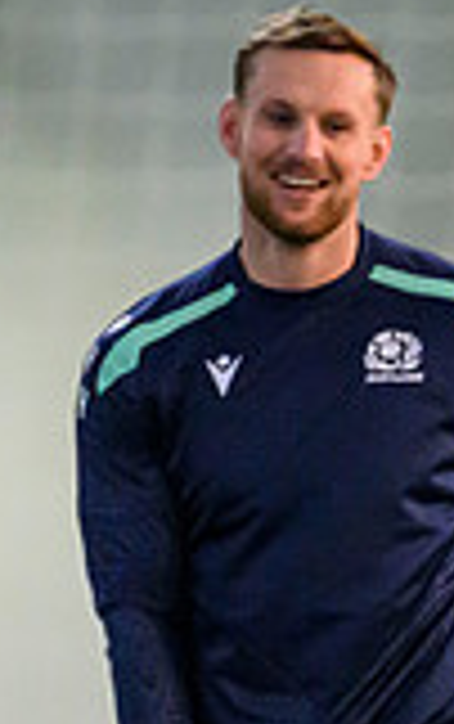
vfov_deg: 0.8
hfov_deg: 0.5
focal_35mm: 2476
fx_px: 48886
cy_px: 916
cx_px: 1264
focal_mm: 560
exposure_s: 1/1000
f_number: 4
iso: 10000
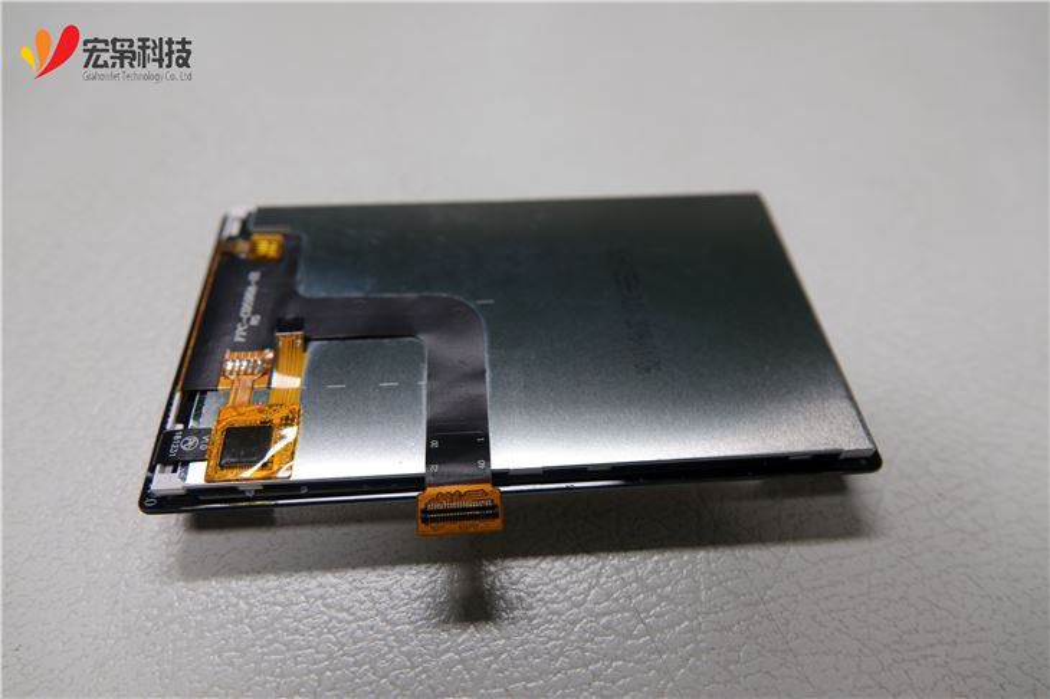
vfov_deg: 53.1
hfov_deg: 73.8
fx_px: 700
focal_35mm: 24
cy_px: 350
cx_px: 525
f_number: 2.5
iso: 100
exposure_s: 1/40
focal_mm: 8.8
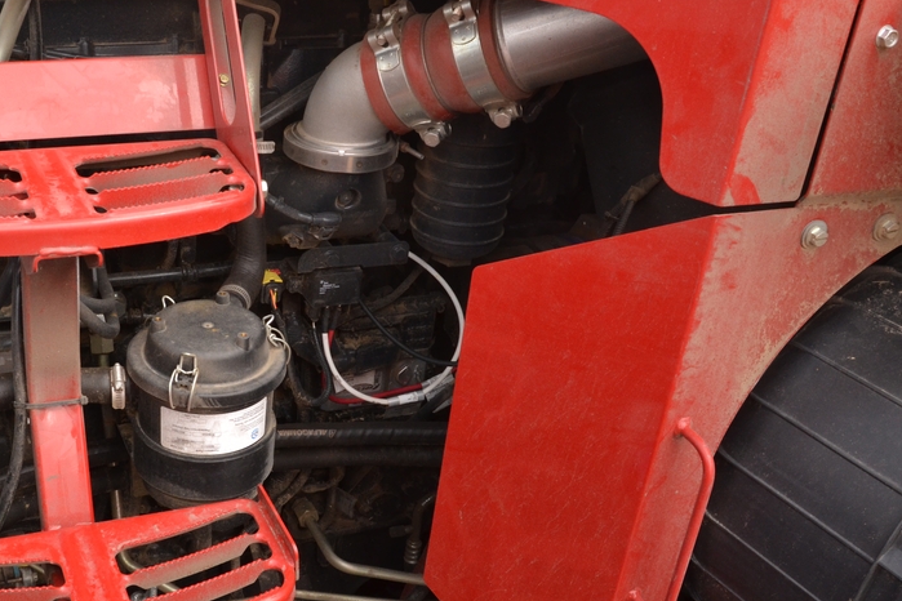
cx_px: 251
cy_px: 293
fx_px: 1052
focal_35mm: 42
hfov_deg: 45.2
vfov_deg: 31.9
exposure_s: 1/320
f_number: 9
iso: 800
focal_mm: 18
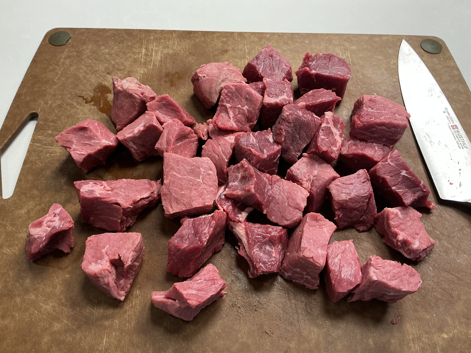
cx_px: 236
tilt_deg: -57.8
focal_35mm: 28
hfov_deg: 63.4
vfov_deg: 49.7
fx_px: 381
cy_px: 176
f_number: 1.8
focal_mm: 3
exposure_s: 1/60
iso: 100
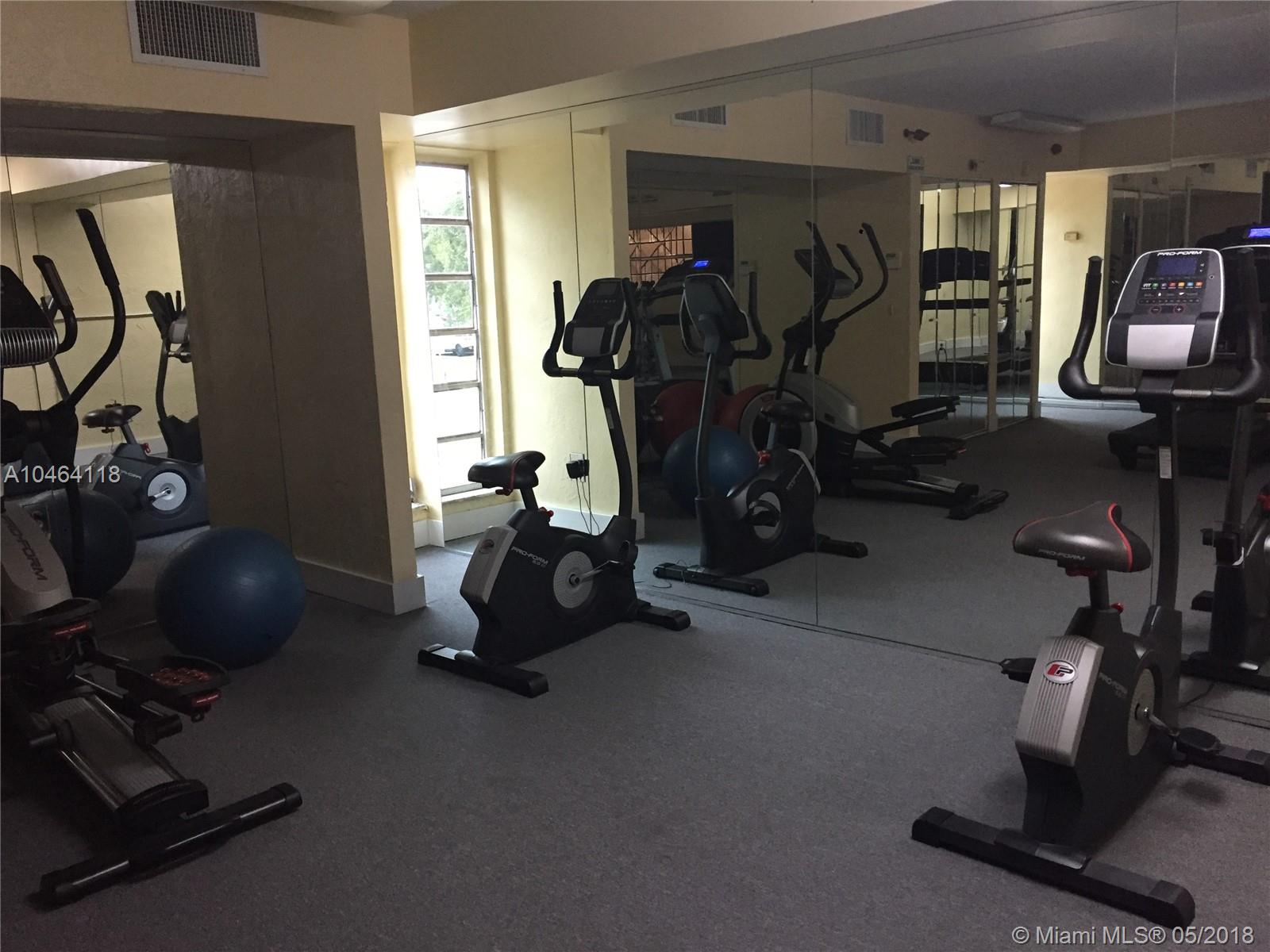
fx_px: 1064
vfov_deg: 48.2
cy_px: 476
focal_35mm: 29
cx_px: 635
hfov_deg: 61.7
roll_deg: +1.4
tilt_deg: -11.1
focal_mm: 4.15
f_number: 2.2
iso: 160
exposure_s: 1/30
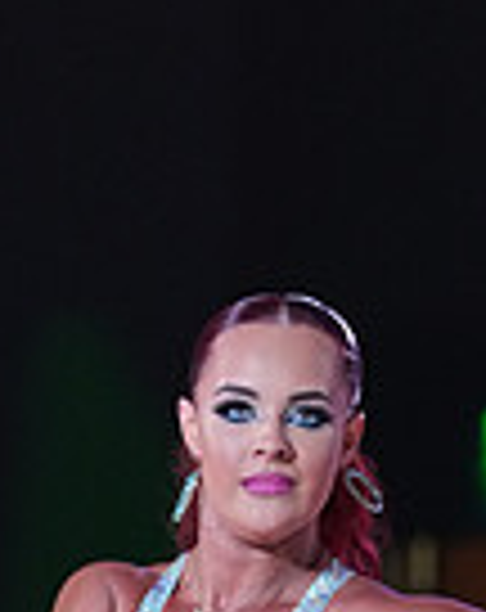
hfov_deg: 2.1
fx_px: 13203
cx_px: 533
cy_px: 1098
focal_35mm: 731
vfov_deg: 2.6
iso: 2500
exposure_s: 1/250
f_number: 5
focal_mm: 182
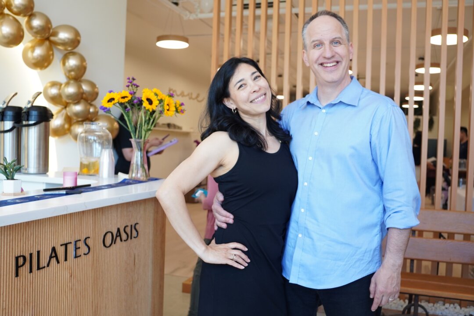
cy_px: 158
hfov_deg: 57.0
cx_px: 237
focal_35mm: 33
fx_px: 436
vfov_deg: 39.8
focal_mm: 22.1
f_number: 2.8
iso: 400
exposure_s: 1/160
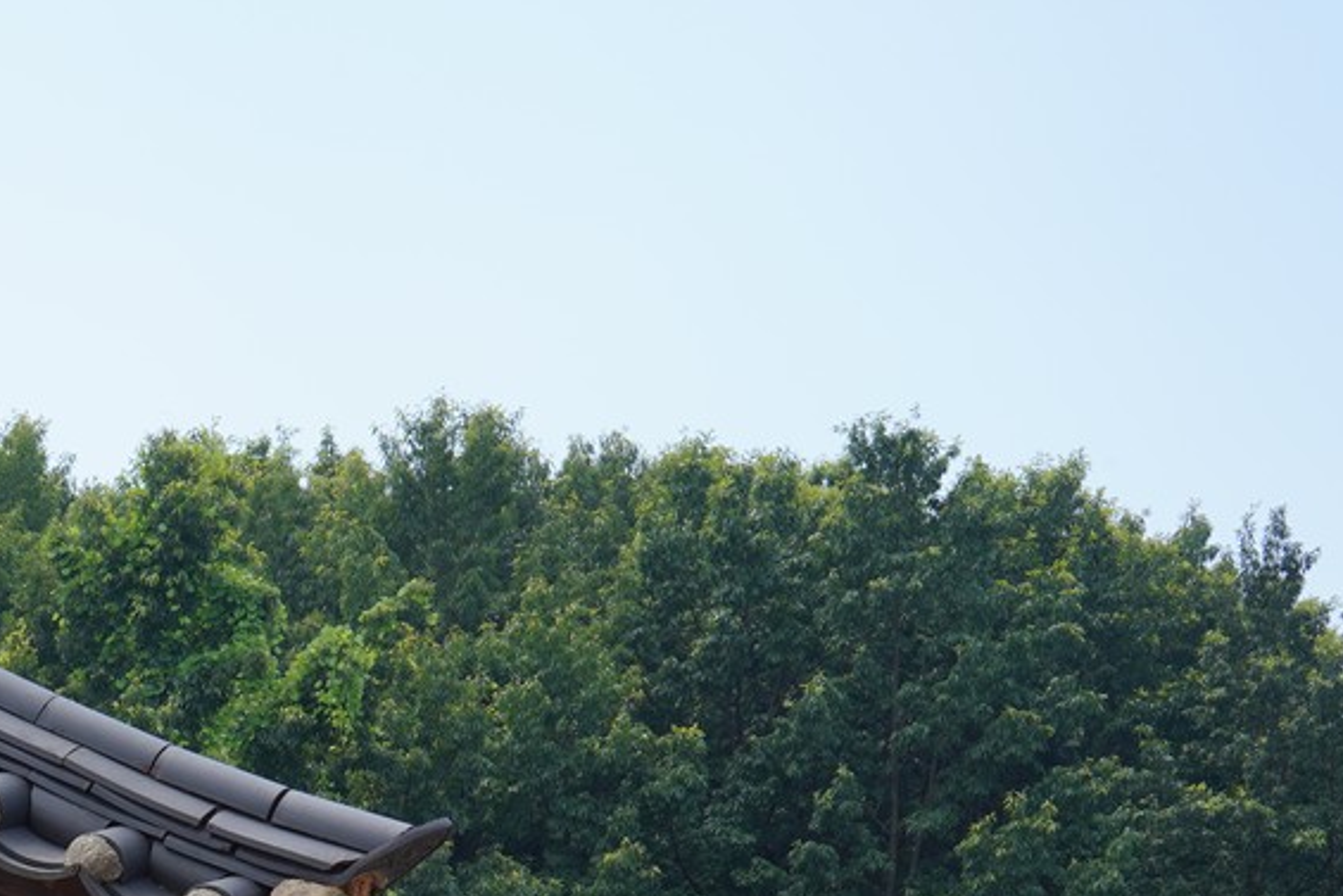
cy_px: 1466
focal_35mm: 124
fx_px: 4627
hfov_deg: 15.8
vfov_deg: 10.6
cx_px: -335
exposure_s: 1/125
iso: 200
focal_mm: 35
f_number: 11
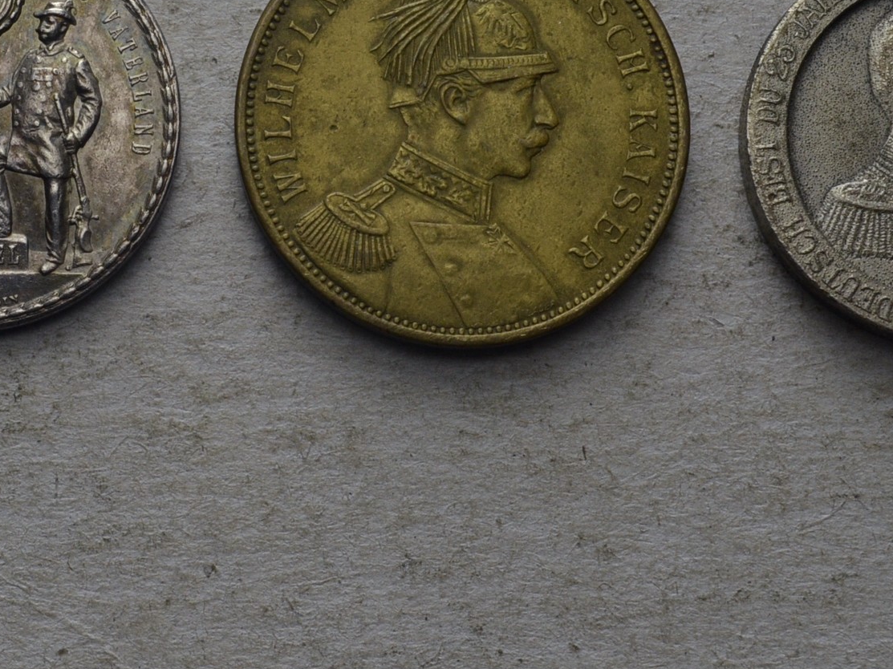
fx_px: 2630
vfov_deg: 14.4
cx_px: 200
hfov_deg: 19.1
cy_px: 139
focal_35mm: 102
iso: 400
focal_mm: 32
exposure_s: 1/250
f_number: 14
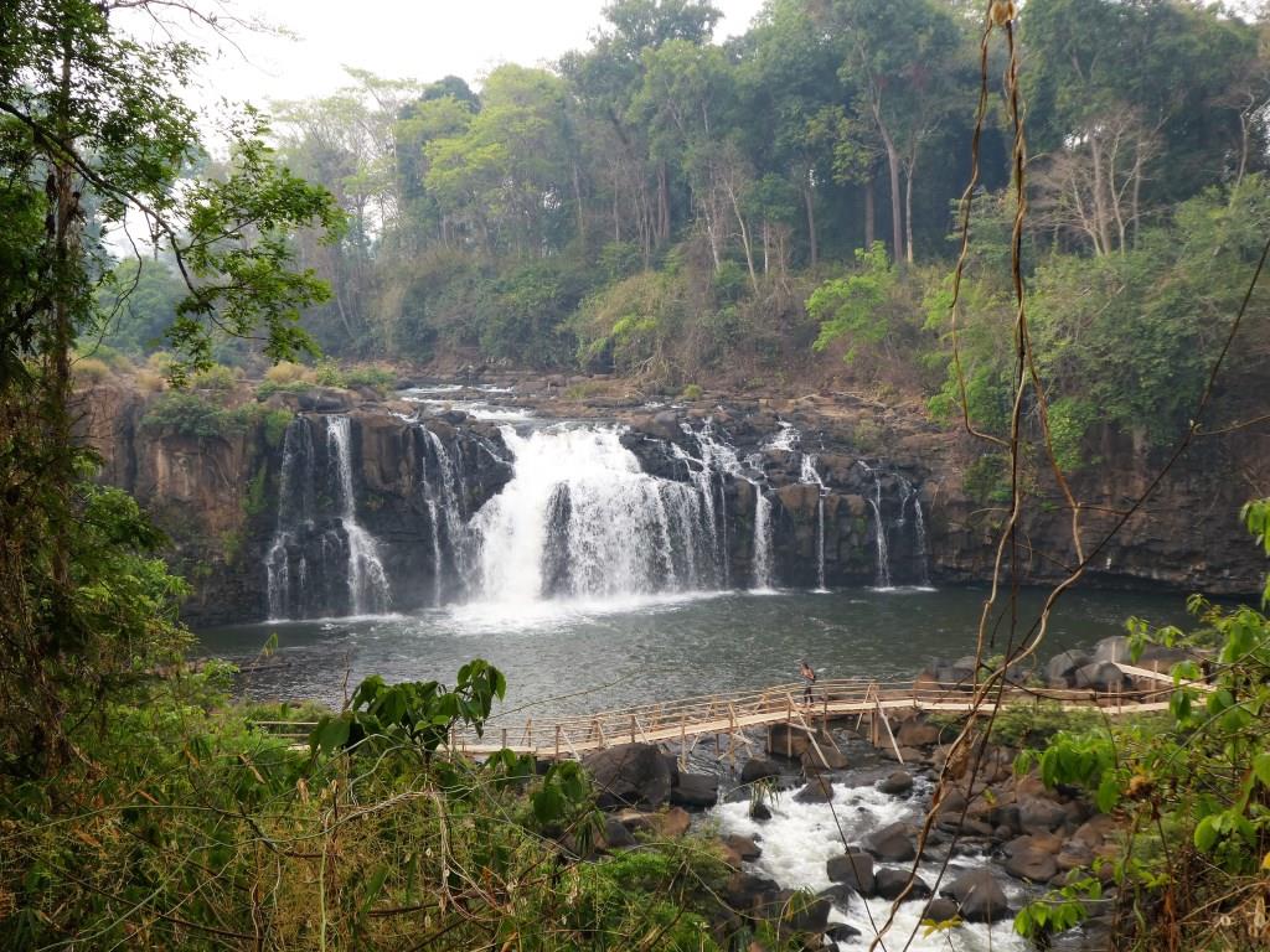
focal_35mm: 50
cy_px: 476
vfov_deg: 29.1
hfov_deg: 38.2
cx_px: 635
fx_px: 1834
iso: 80
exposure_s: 1/80
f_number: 4.1
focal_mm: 9
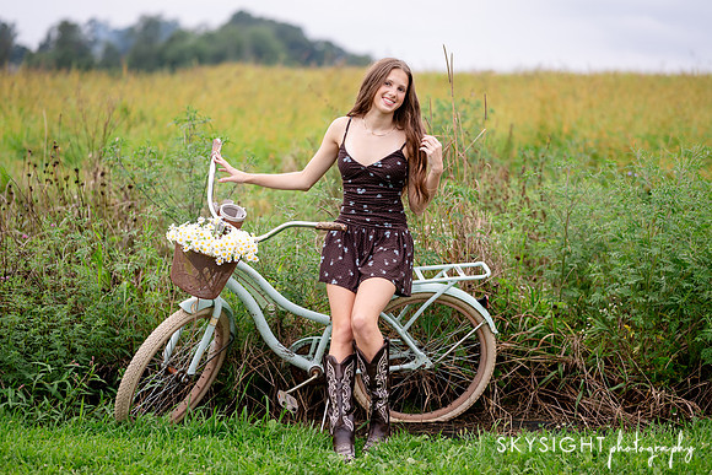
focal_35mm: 86
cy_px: 238
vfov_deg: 16.0
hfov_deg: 23.8
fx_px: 1692
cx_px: 356
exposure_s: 1/320
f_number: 1.8
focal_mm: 85
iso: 320
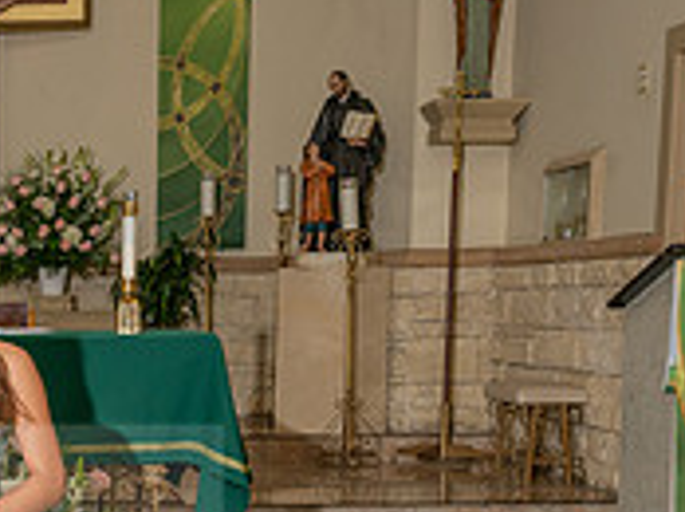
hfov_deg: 23.4
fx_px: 1522
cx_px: -110
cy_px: 518
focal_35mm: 77
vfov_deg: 18.6
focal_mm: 24
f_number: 4.5
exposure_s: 1/200
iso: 320
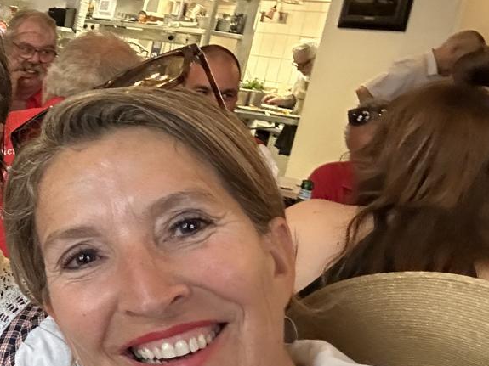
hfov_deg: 26.0
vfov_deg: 22.8
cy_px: 250
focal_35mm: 64
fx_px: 904
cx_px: -144
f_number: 1.9
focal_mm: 2.69
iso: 320
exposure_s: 1/50
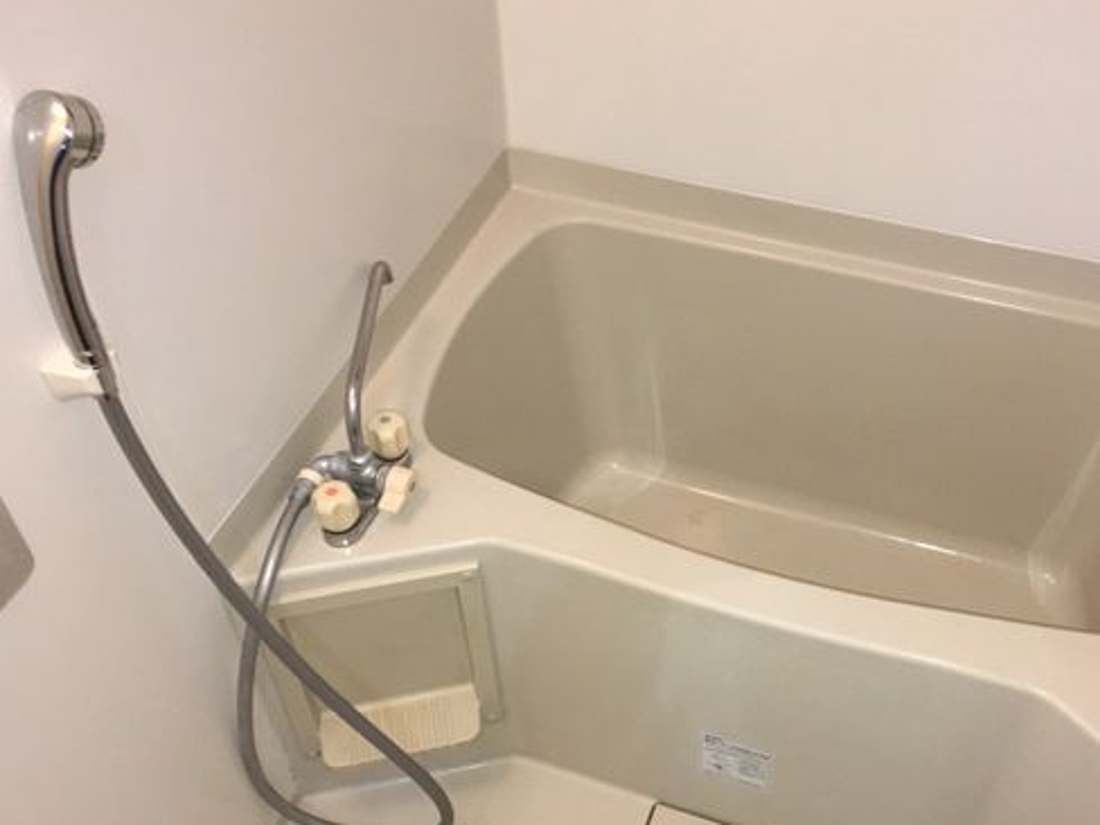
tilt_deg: -48.6
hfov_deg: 48.7
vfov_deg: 37.6
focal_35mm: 38
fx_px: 1208
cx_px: 649
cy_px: 478
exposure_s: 1/33
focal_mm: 4.15
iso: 100
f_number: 2.2
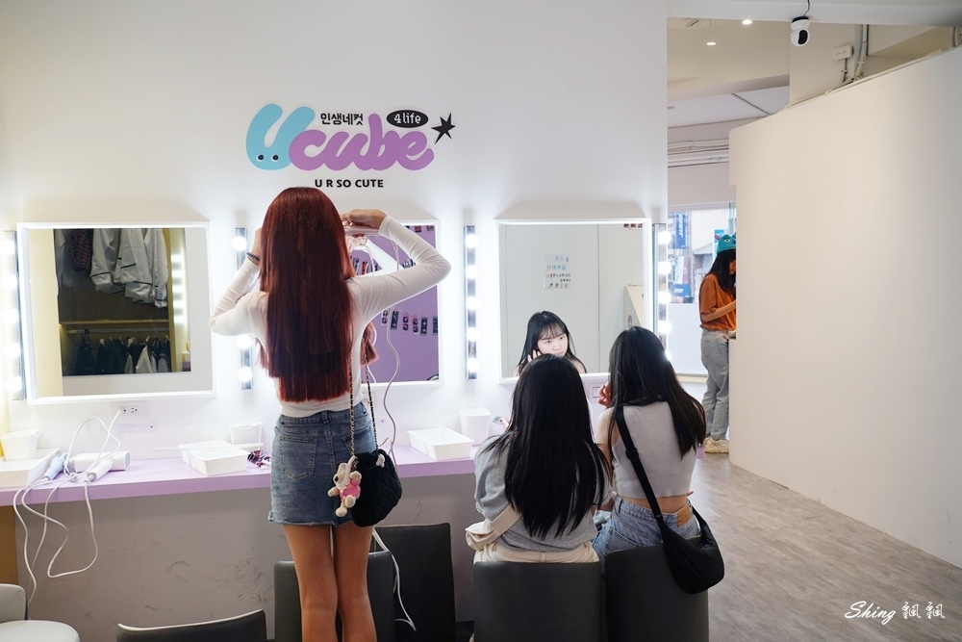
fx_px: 802
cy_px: 321
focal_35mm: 30
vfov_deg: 43.6
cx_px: 481
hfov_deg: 61.9
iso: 160
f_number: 5.6
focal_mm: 30
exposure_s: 1/30
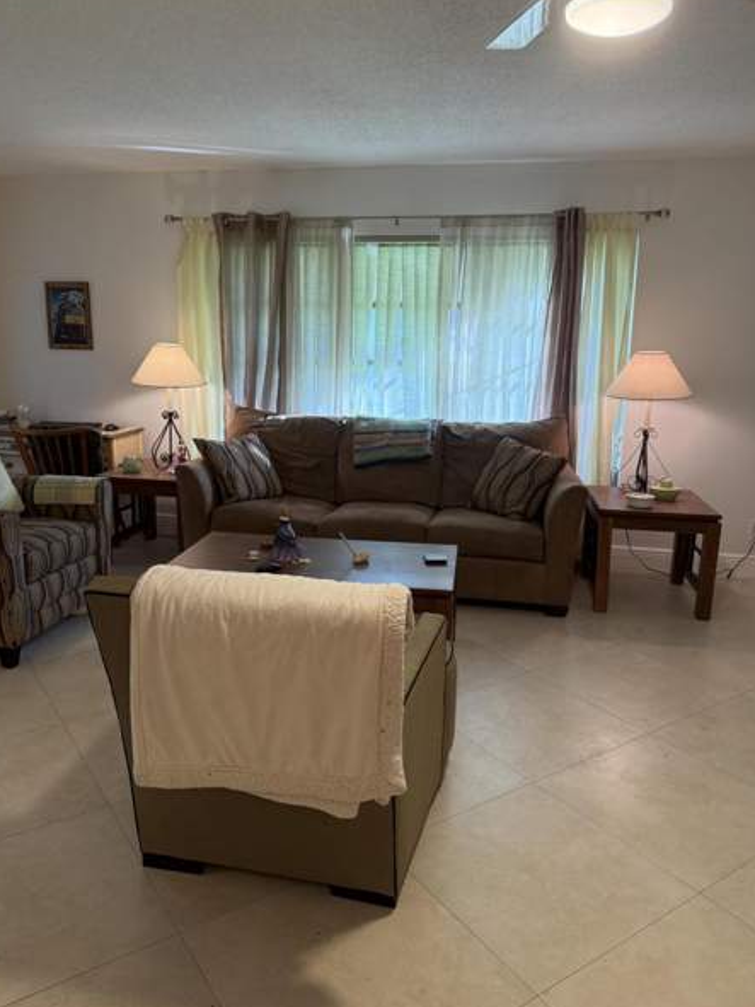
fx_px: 756
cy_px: 474
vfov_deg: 67.3
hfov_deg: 53.0
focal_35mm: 26
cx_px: 361
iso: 200
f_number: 1.78
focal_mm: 6.76
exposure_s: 1/120
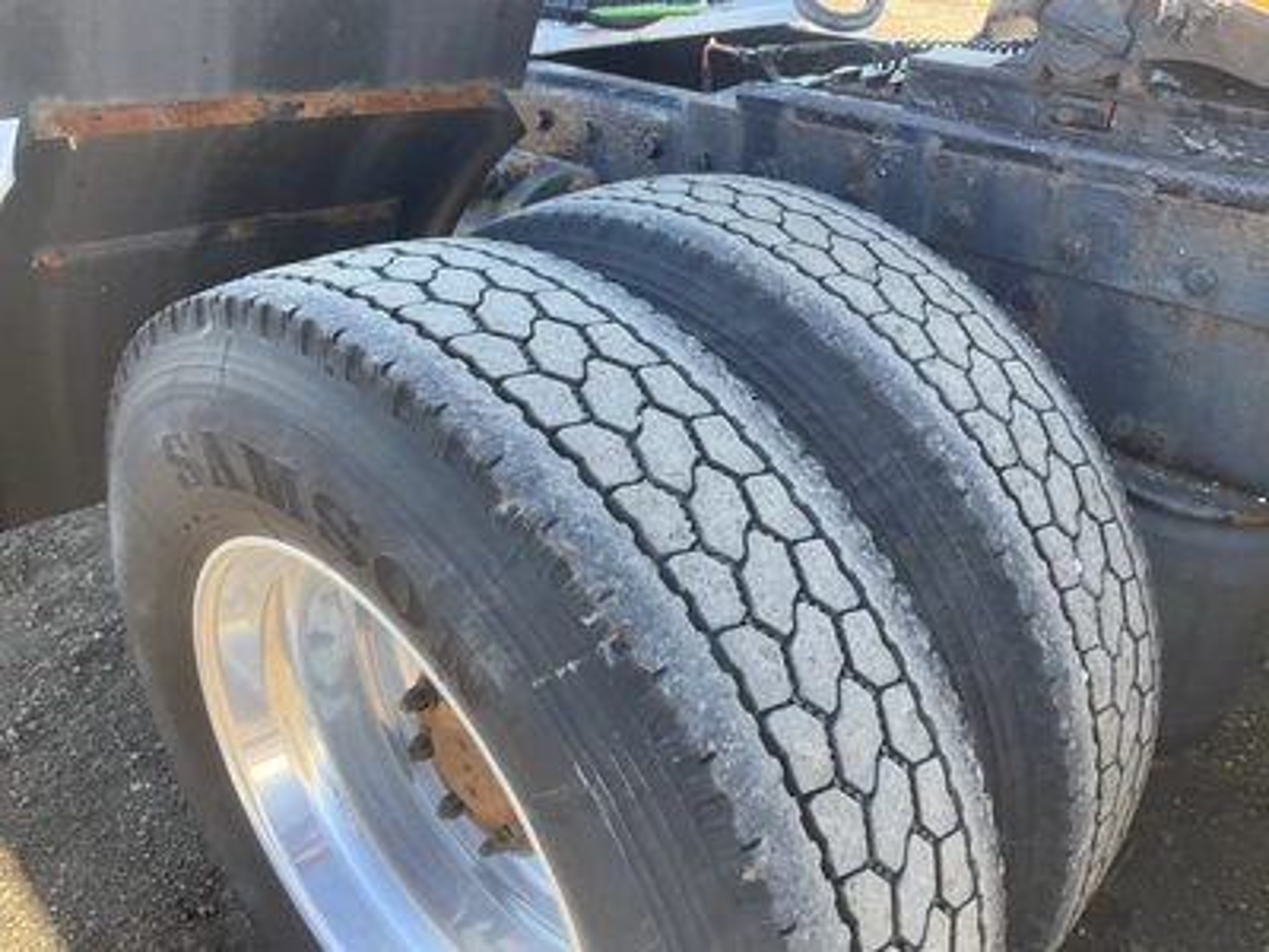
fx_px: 1063
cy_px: 476
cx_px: 634
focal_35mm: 29
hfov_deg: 61.7
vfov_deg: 48.2
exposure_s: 1/137
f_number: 1.8
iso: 25
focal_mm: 3
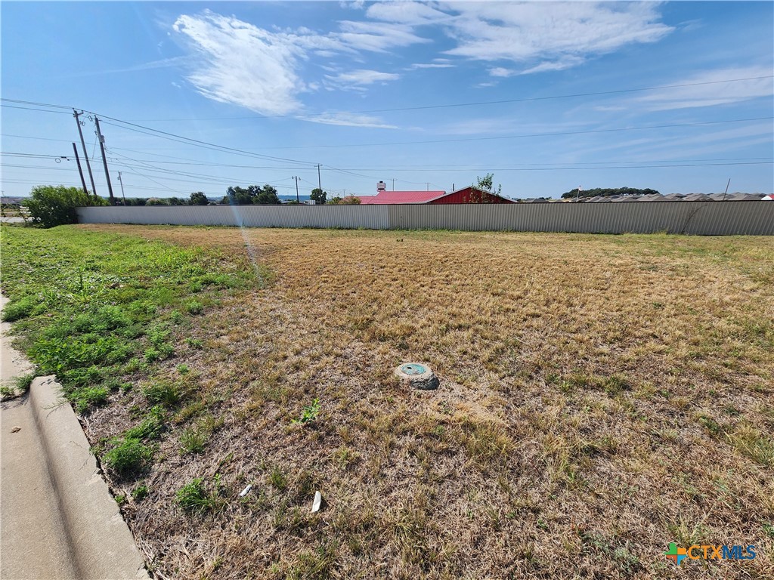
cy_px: 290
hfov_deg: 106.2
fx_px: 291
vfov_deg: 89.9
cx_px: 387
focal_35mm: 13
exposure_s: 1/2204
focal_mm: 2.2
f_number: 2.2
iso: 50
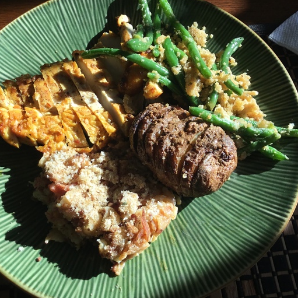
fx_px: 360
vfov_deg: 44.9
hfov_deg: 44.9
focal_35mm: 37
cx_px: 144
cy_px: 148
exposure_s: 1/460
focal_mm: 3.3
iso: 25
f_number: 2.4
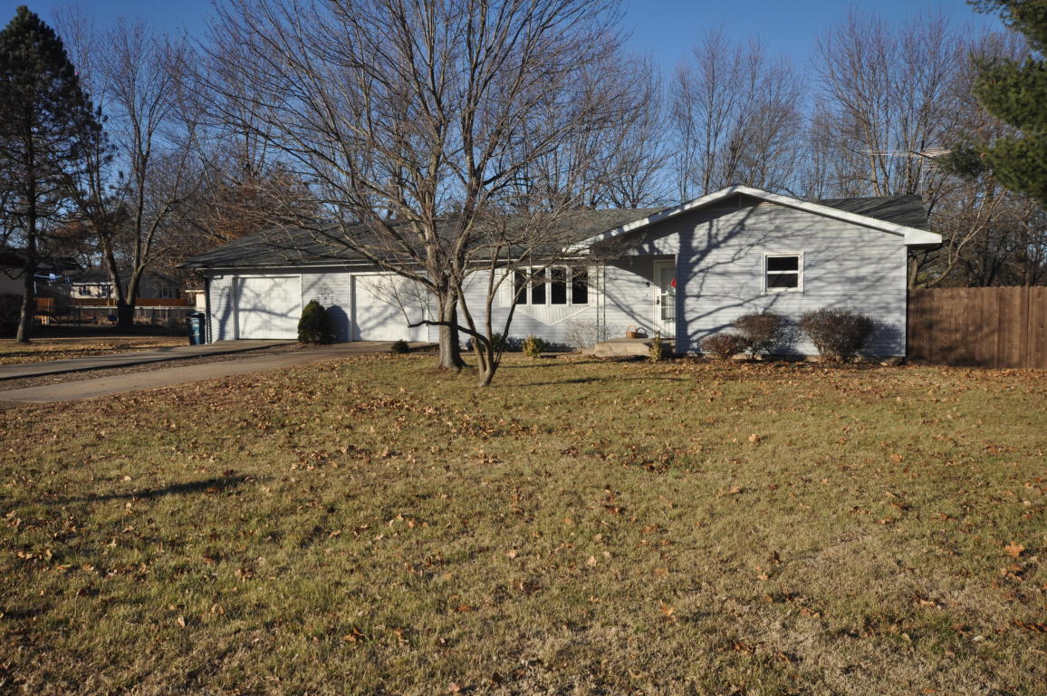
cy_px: 348
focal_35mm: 30
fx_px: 872
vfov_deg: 43.5
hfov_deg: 62.0
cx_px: 524
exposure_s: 1/320
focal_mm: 20
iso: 200
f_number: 9
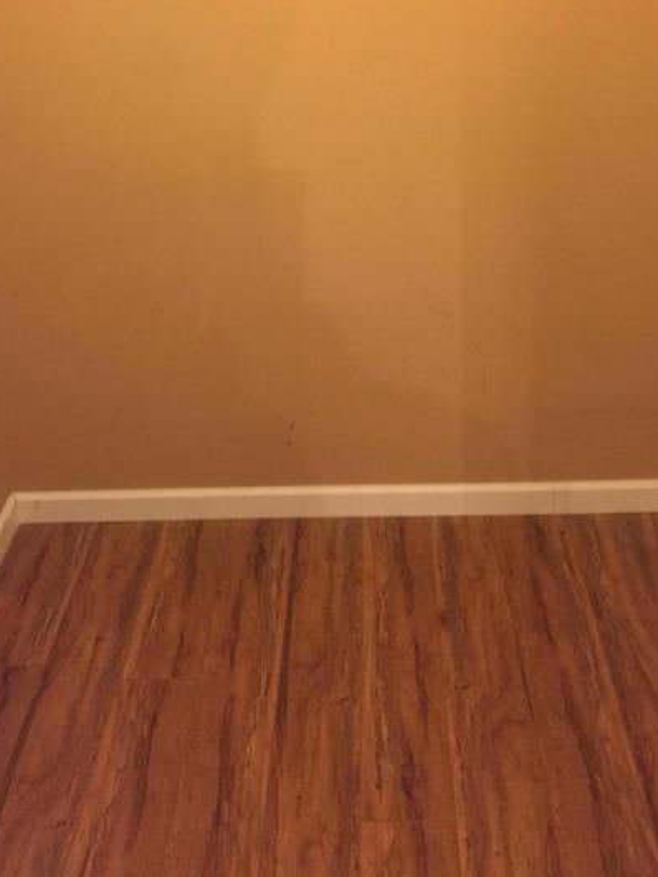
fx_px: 1064
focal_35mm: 42
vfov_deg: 44.0
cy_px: 275
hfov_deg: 34.4
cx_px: 309
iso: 80
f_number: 2.2
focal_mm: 4.15
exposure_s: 1/4
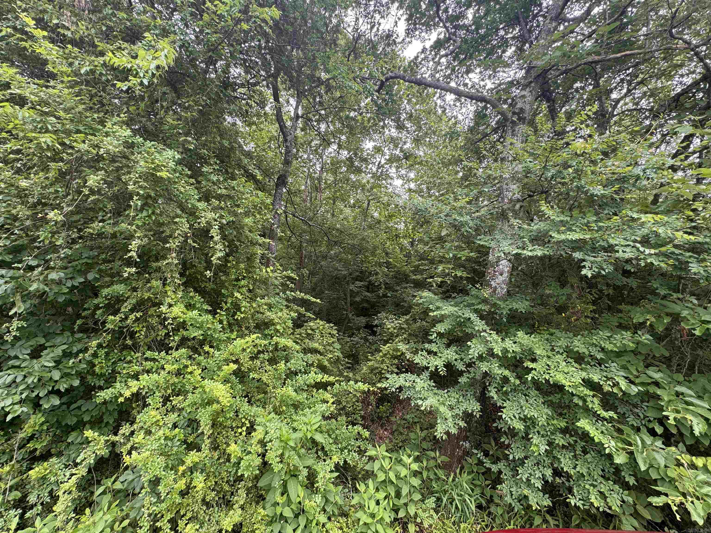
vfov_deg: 85.7
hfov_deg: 102.1
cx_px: 356
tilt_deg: +7.9
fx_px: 288
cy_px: 266
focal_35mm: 14
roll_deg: -1.9
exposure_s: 1/99
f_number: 2.2
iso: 40
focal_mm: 2.22
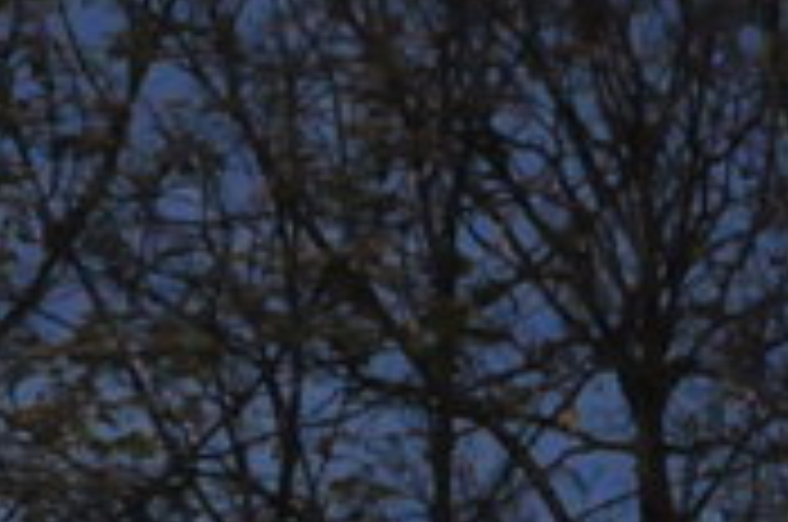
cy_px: 1789
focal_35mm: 308
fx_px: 6729
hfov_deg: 6.7
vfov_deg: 4.2
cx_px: 874
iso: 2500
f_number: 22
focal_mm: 30
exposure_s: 1/2000
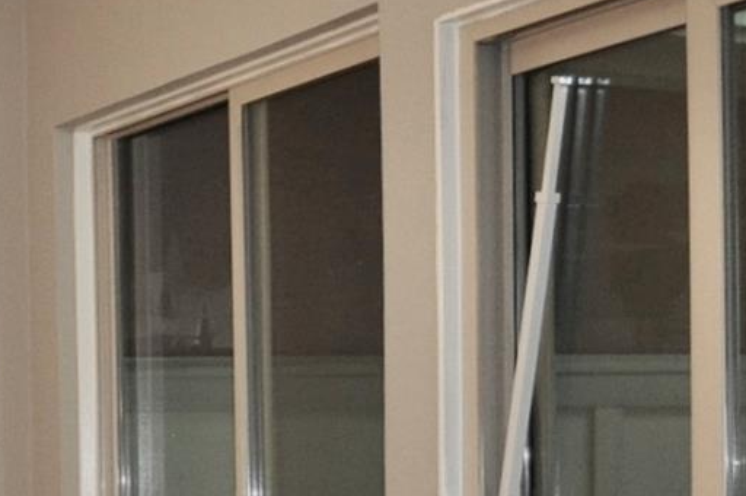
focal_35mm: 108
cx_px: -578
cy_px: 601
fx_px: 2235
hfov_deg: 16.1
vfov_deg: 12.3
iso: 800
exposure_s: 1/125
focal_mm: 18
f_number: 3.5
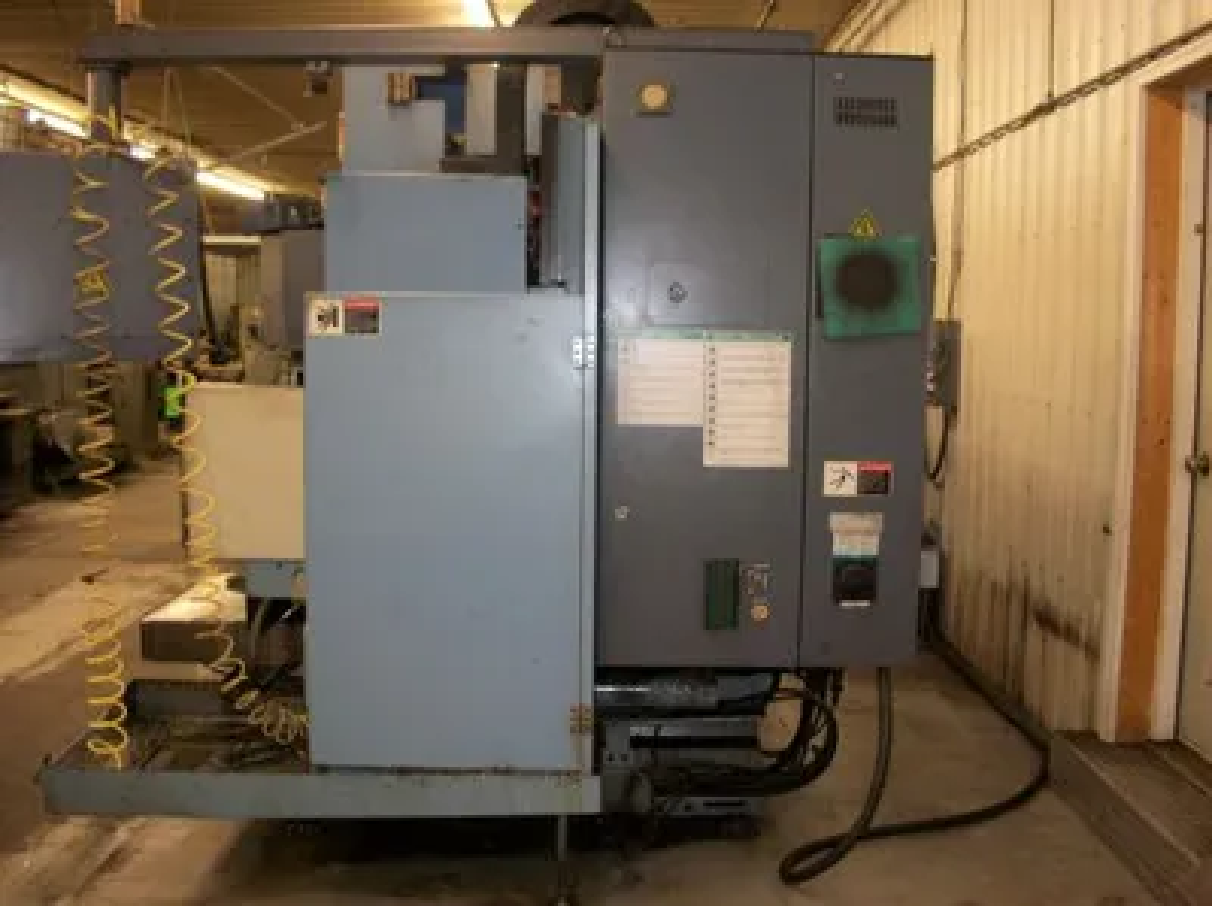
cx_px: 606
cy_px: 453
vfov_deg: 40.6
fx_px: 1224
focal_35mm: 35
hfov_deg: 52.7
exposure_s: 1/30
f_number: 3.1
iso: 160
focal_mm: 6.3
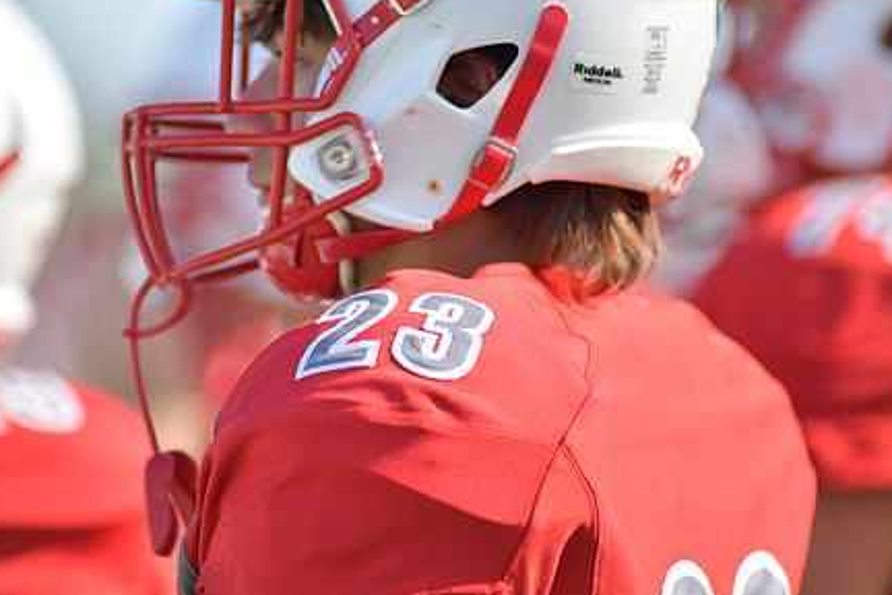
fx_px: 9985
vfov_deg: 3.4
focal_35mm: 403
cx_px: 390
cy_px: 249
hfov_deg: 5.1
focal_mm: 300
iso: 250
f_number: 3.5
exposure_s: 1/2000
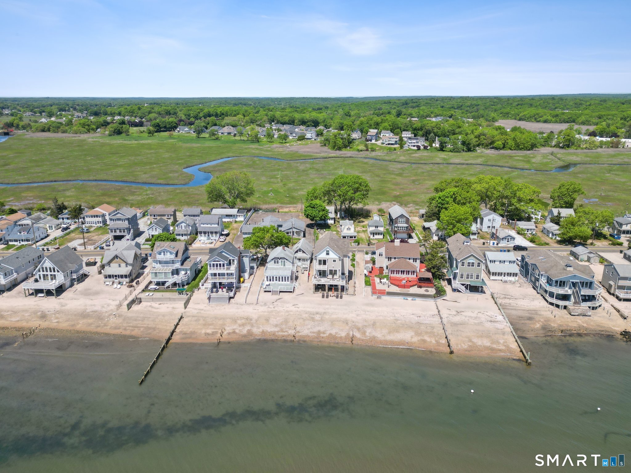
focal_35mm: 24
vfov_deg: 56.8
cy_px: 236
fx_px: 437
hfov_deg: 71.6
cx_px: 316
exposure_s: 1/3200
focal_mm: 6.7
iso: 140
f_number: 1.7
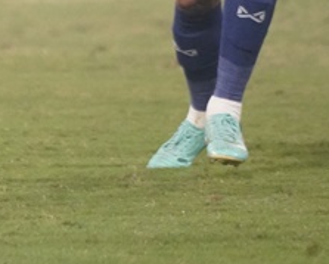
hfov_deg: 1.3
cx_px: -218
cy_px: -150
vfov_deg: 1.0
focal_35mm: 1512
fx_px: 14742
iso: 12800
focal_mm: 400
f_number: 5.6
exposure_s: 1/800
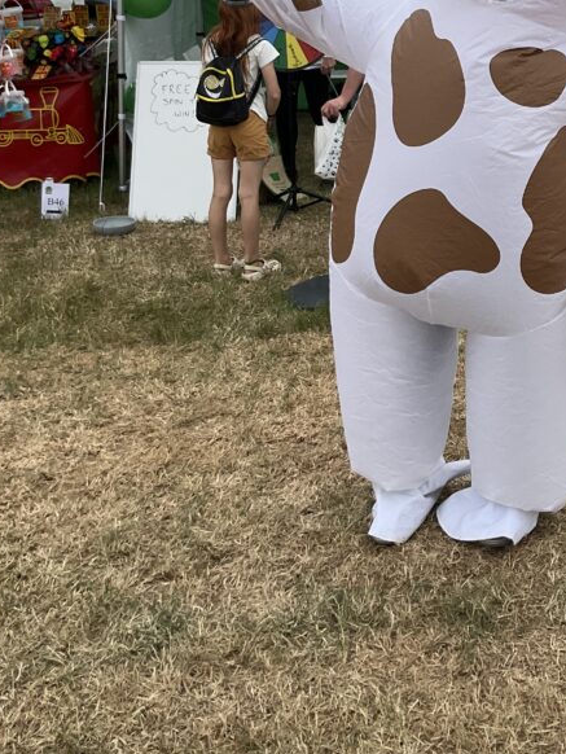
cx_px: 482
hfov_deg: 27.8
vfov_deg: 35.9
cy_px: 124
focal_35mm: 51
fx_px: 1111
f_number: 1.8
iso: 25
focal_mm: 3
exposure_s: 1/1912
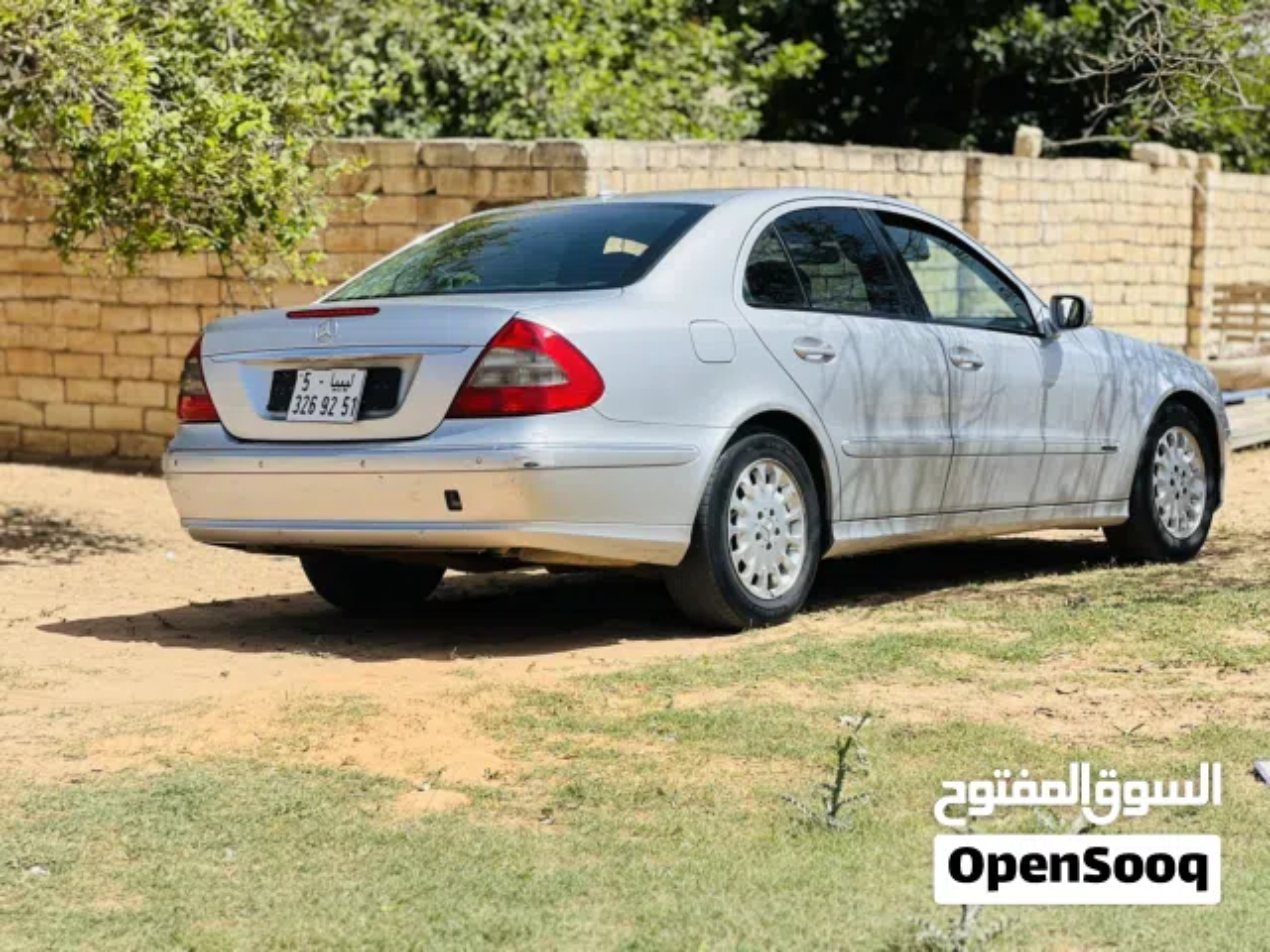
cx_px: 635
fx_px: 2825
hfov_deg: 25.3
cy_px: 476
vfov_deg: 19.1
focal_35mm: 77
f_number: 2.8
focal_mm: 9
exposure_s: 1/732
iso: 32
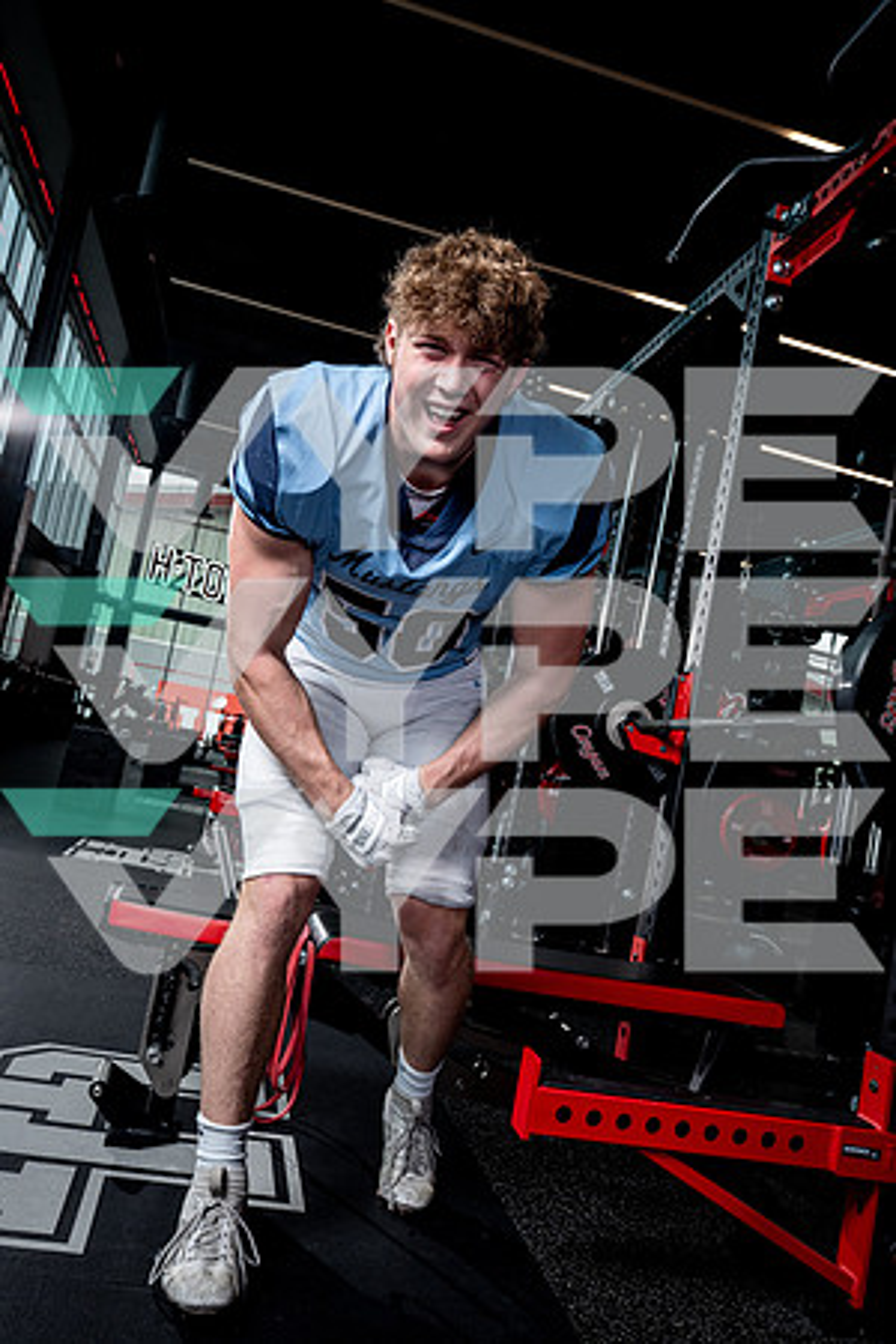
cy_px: 672
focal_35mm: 29
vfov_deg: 63.7
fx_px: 1083
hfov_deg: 45.0
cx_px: 448
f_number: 8
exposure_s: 1/250
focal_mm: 29
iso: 640
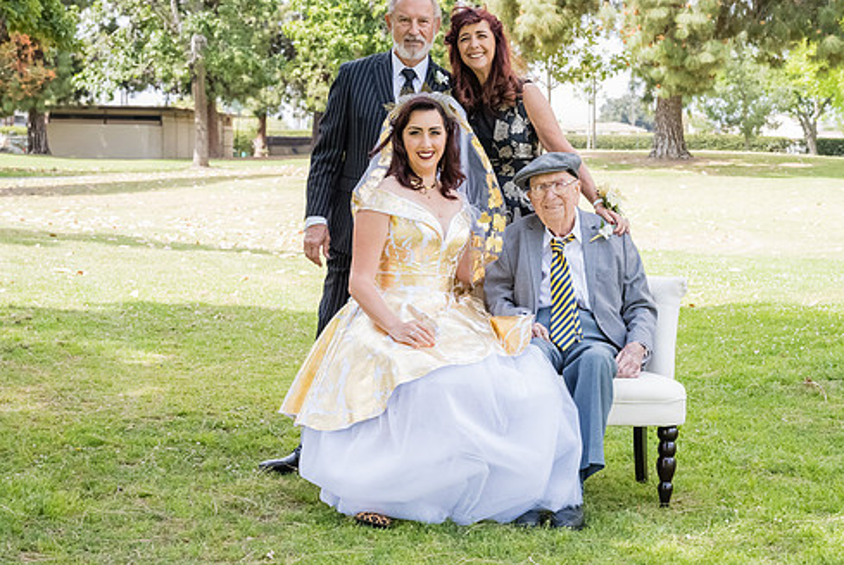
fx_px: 1572
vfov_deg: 20.3
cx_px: 550
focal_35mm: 67
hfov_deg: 29.9
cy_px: 229
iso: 1250
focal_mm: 49
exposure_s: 1/1000
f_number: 6.3
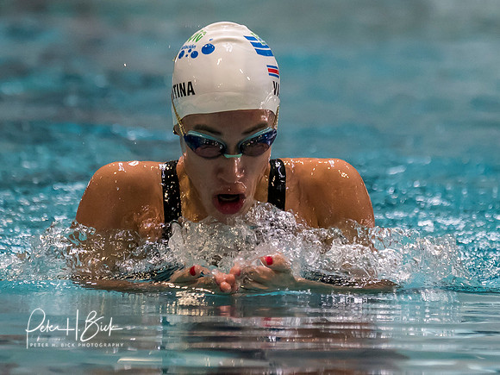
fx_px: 12031
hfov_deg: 2.4
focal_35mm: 833
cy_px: 186
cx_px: 278
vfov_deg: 1.8
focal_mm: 200
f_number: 2.8
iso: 1600
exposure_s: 1/1000
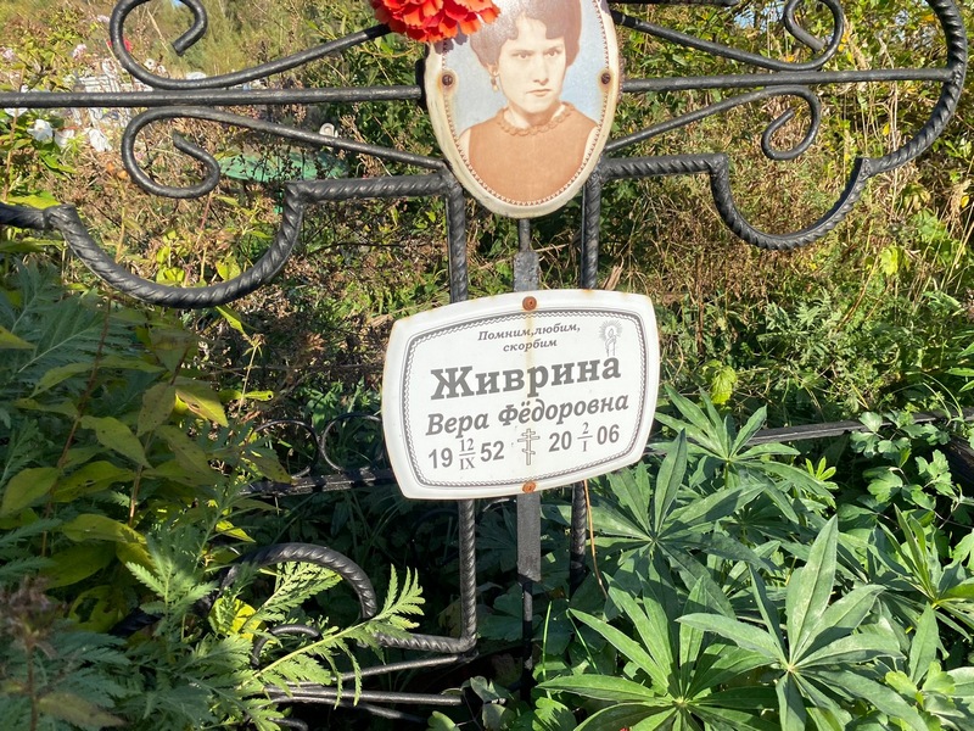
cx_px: 487
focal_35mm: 26
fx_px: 732
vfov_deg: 53.1
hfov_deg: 67.3
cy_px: 366
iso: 32
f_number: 1.8
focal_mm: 4.25
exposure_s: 1/1093
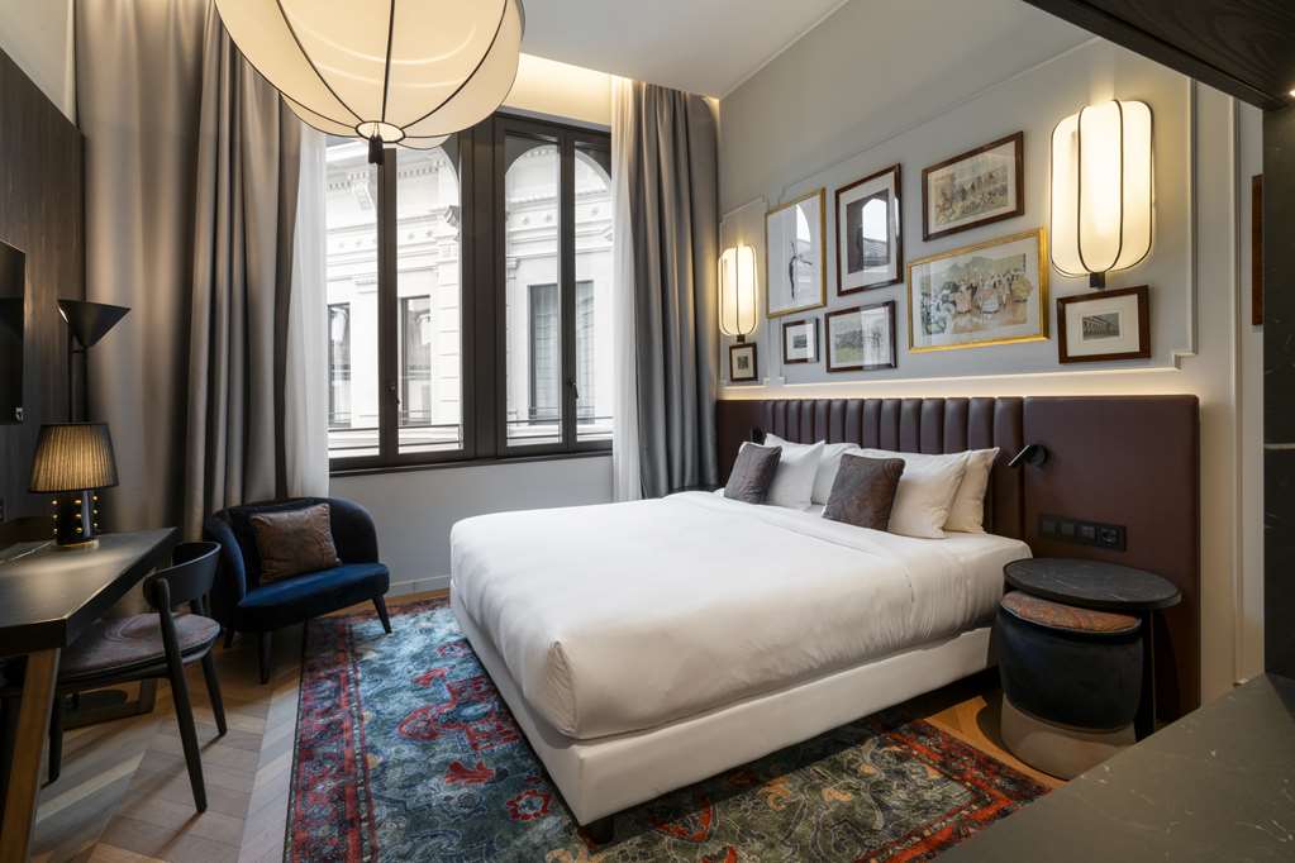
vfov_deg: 73.7
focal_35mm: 16
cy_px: 432
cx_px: 648
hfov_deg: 96.7
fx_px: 576
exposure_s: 1/2.5
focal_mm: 16
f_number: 16
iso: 200
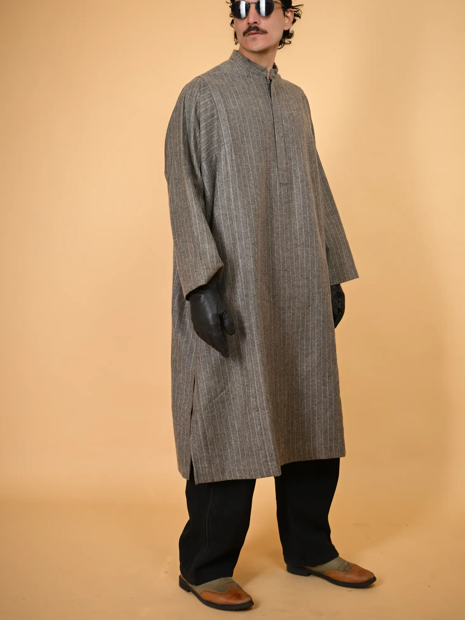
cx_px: 242
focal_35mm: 48
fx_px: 860
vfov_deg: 39.6
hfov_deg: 30.3
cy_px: 290
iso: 250
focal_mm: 39
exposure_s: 1/320
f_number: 2.8
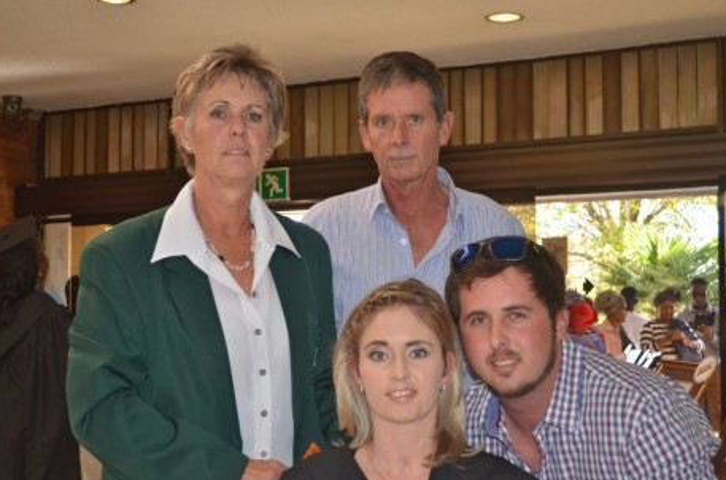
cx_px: 386
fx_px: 1166
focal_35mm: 58
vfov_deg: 23.2
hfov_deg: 34.6
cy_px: 269
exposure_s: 1/60
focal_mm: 34
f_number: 5
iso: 800
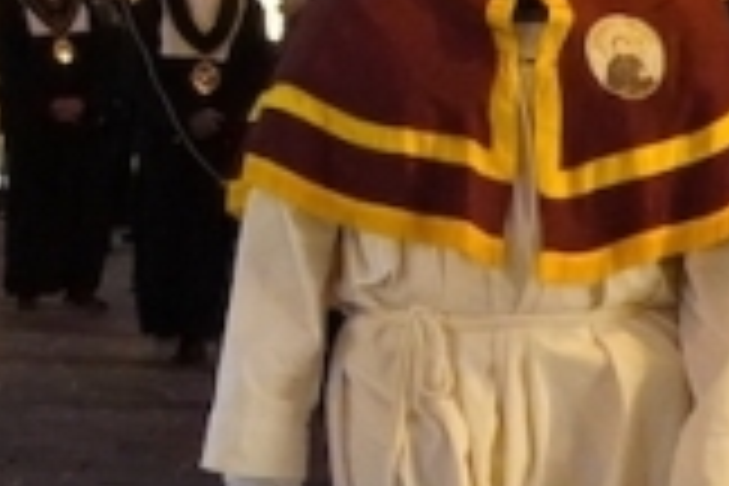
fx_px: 3756
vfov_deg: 7.3
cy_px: -238
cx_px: -464
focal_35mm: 185
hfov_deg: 10.6
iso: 8000
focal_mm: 25
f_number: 4
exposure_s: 1/125
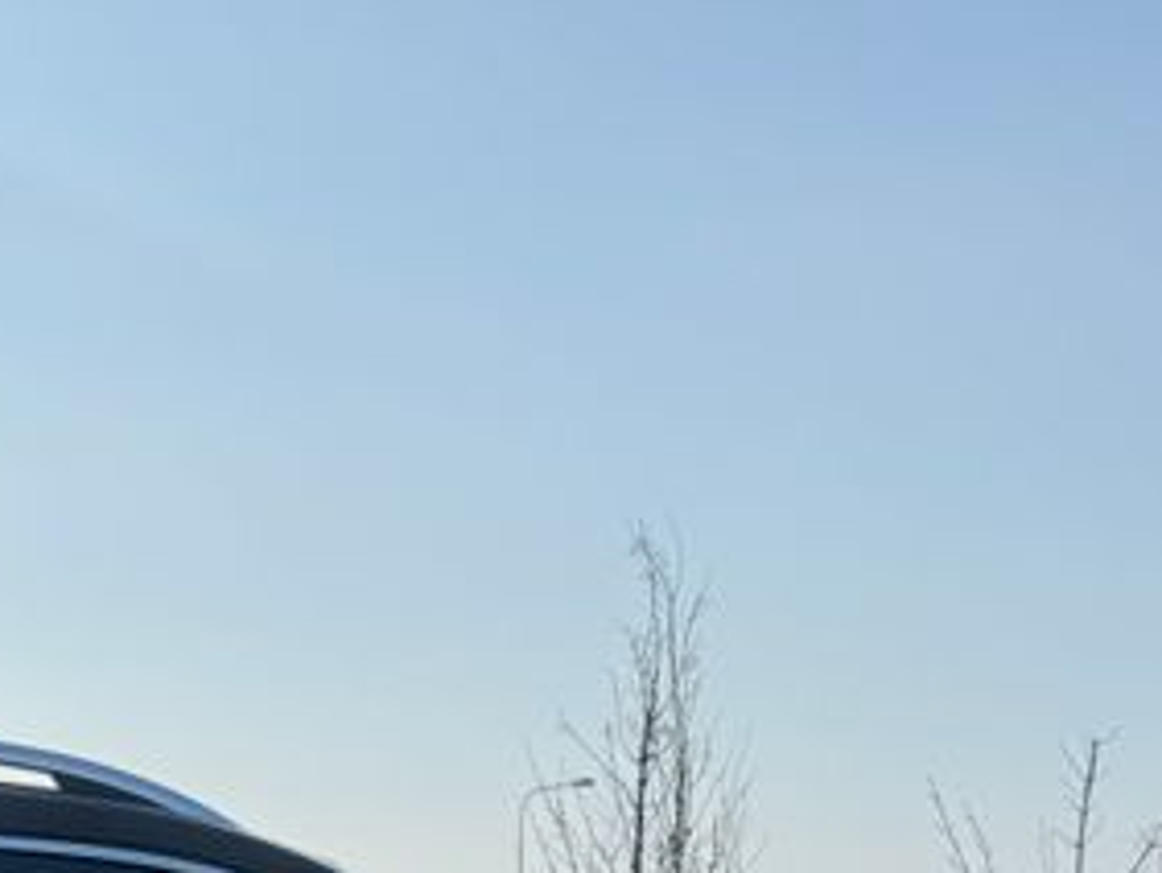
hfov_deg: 21.9
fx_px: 2923
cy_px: 1507
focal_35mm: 87
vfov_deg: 15.0
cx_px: 70
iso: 100
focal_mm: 6.76
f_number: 1.78
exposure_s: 1/6711
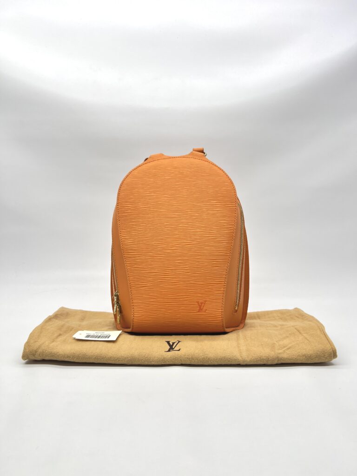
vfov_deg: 67.3
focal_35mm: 26
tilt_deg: -5.1
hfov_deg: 53.1
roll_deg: -0.2
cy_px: 238
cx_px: 178
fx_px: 358
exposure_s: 1/156
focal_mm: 5.7
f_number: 1.5
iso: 40
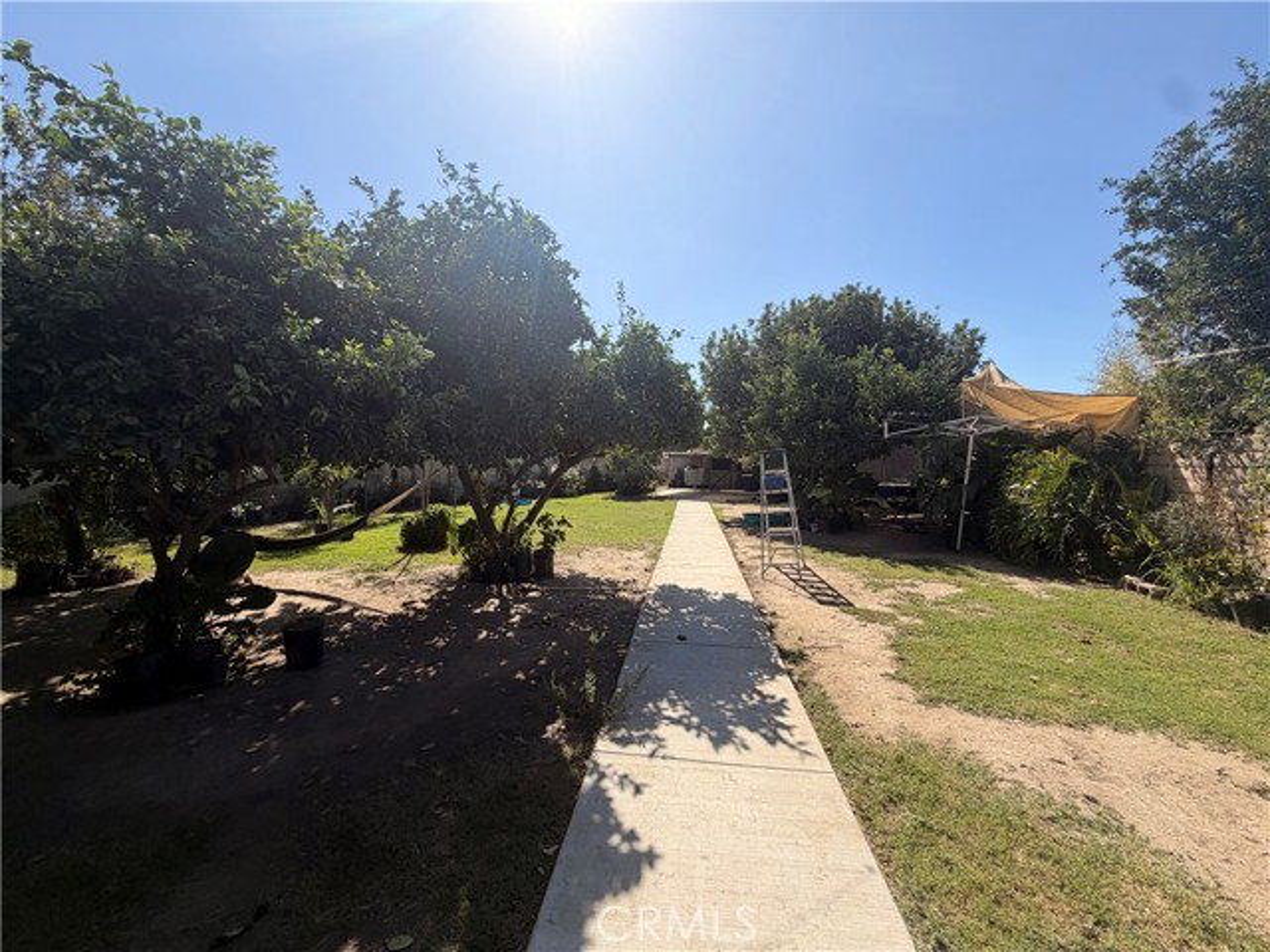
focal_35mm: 14
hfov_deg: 102.1
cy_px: 476
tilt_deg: -1.3
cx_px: 635
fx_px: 514
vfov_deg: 85.7
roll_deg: -1.1
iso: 20
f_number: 2.2
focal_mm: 2.22
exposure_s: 1/876
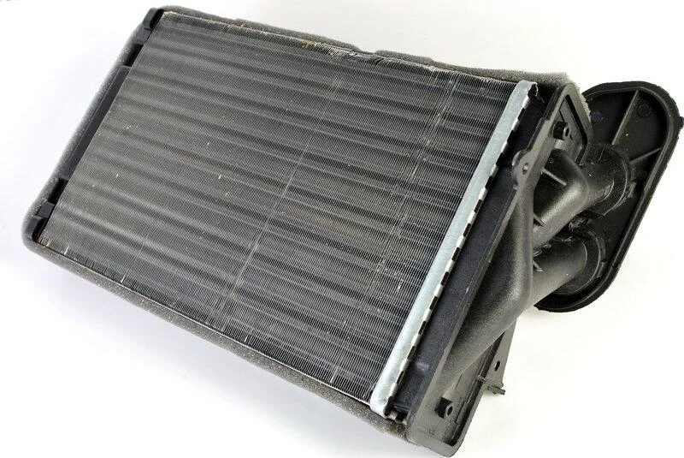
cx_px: 342
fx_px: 856
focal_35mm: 45
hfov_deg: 43.6
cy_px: 229
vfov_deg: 29.9
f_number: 11
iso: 100
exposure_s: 1/3
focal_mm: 30
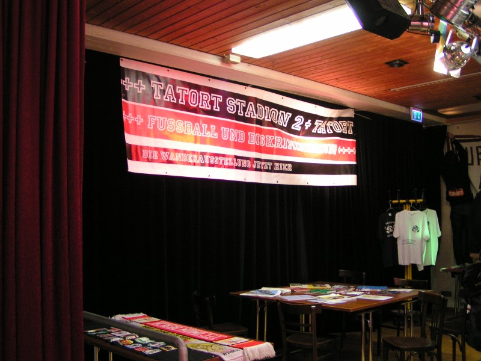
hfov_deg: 49.0
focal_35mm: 38
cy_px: 180
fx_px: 528
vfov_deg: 37.7
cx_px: 240
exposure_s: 1/20
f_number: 2.8
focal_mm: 5.8
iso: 200
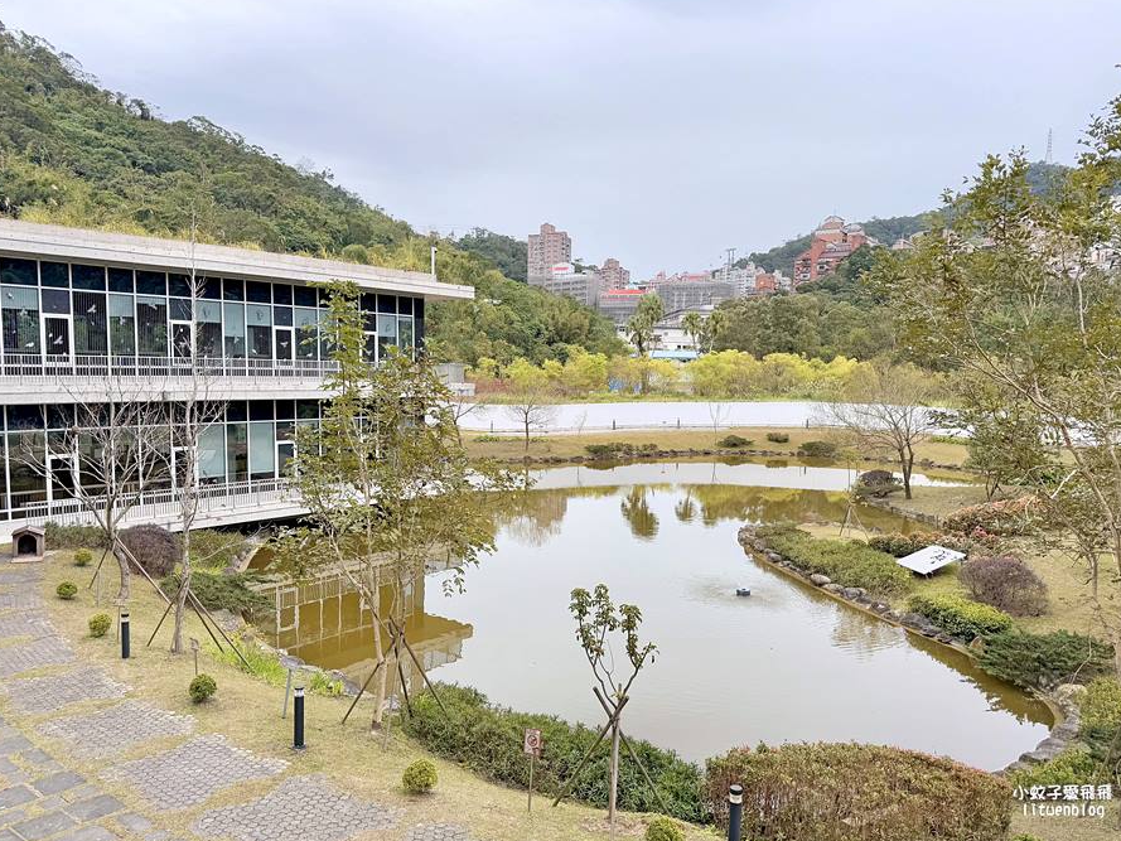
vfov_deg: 51.3
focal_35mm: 27
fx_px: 874
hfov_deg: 65.3
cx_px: 554
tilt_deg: -5.2
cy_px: 455
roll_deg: -0.9
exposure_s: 1/1721
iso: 80
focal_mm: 6.76
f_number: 1.78
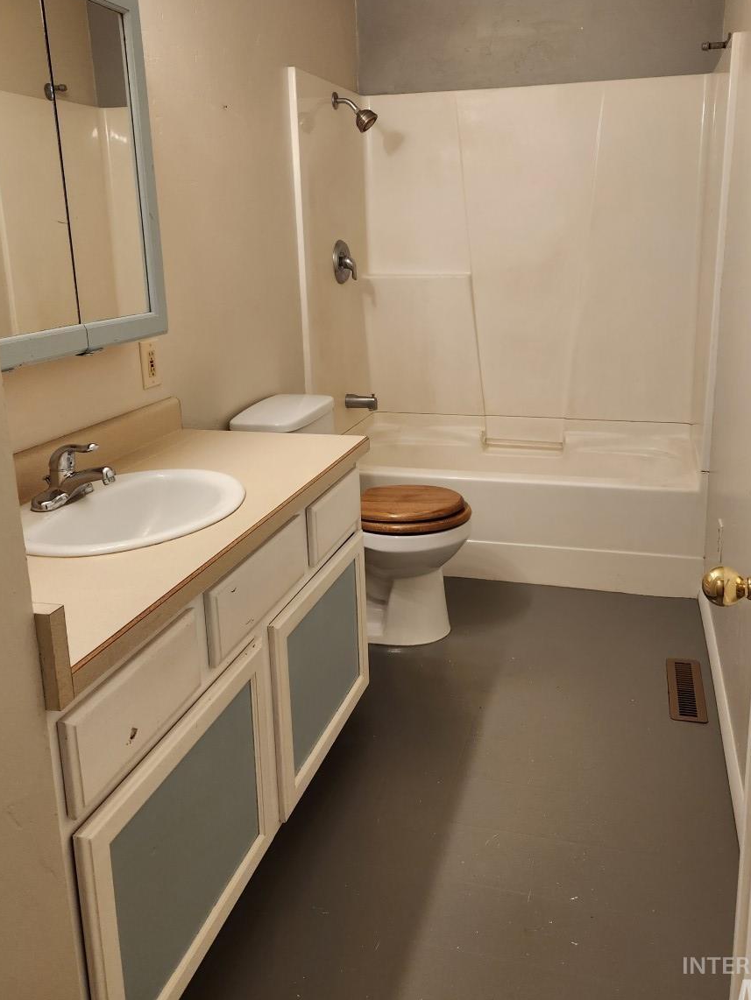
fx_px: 839
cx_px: 412
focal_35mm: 29
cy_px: 426
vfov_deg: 61.4
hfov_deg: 48.2
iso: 160
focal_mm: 5.4
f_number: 1.8
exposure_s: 1/120
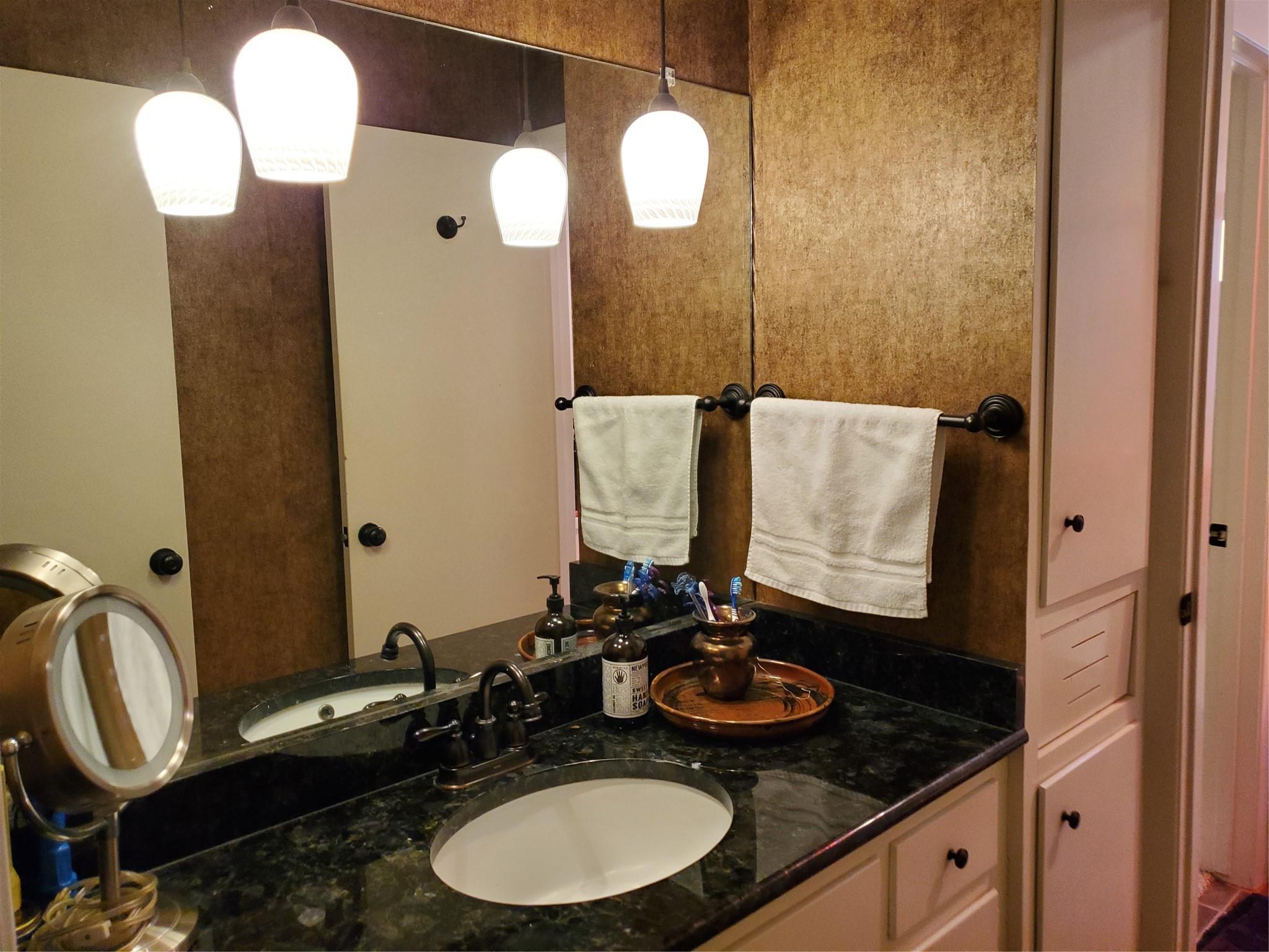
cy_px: 476
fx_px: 953
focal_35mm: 26
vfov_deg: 53.1
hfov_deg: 67.3
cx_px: 634
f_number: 1.5
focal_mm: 4.3
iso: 250
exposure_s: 1/60
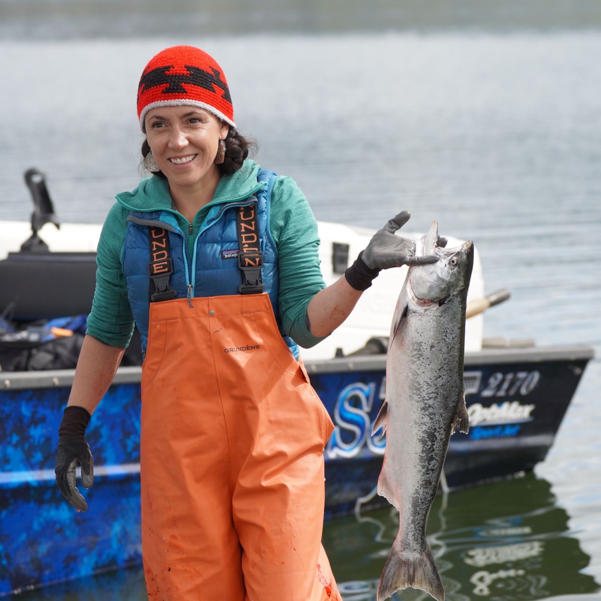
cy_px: 300
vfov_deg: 9.1
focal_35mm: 192
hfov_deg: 9.1
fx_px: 3771
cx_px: 313
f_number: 5.6
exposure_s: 1/1000
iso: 400
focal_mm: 150
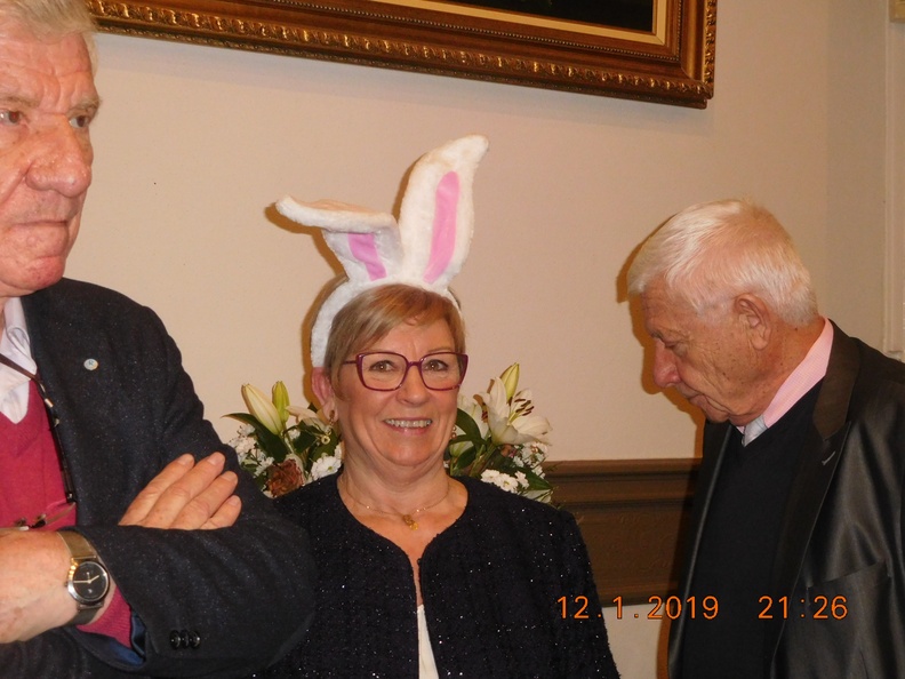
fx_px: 1307
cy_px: 340
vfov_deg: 29.1
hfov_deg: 38.2
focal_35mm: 50
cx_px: 452
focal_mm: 8.9
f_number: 4.1
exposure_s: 1/30
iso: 800
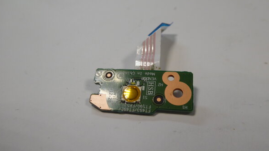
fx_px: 228
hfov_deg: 61.0
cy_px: 81
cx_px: 134
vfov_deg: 36.7
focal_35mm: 32
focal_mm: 5
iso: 200
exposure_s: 1/60
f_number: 3.5
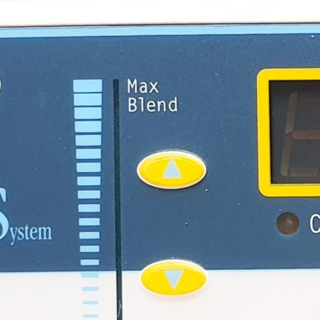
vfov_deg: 12.1
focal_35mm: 141
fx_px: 1475
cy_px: 376
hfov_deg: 11.8
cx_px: 485
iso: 125
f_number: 2.4
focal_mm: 4.3
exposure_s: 1/50
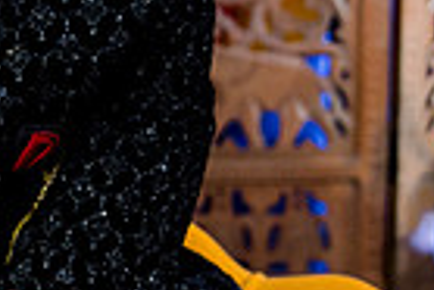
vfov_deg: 8.2
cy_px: 151
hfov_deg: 11.4
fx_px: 2015
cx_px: -368
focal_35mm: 167
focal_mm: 40
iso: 1250
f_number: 2.8
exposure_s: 1/125
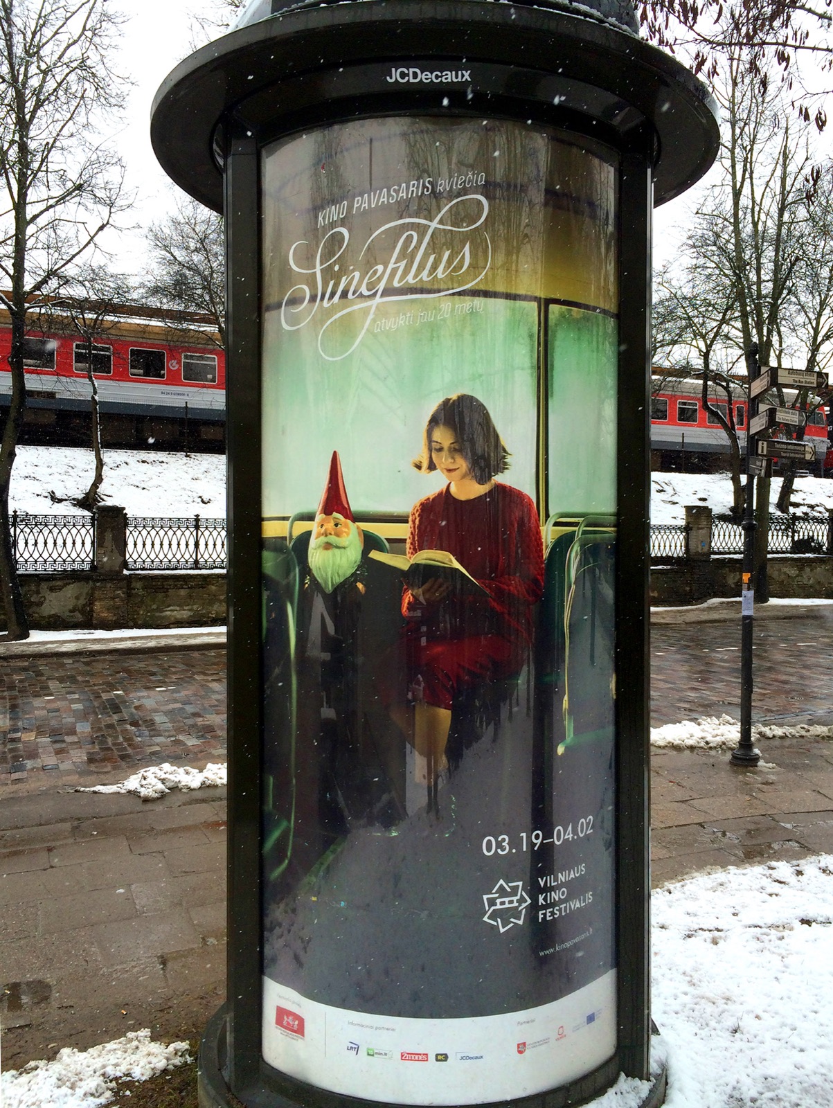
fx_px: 929
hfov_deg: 48.3
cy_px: 554
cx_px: 416
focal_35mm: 29
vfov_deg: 61.6
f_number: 2.2
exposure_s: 1/641
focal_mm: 4.15
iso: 32
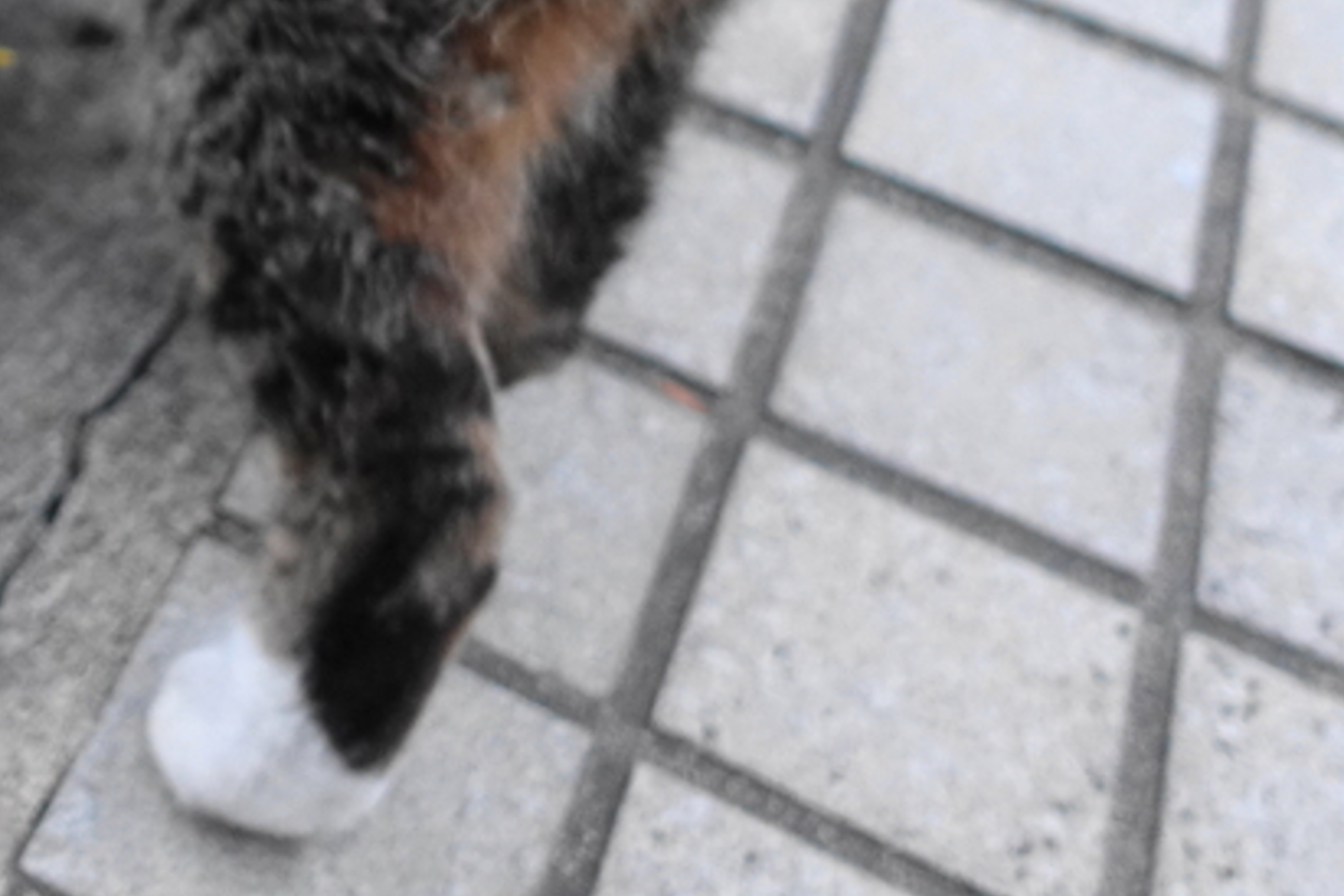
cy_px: -363
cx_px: 0
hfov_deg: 27.2
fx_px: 2613
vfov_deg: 17.8
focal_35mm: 70
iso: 800
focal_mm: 8.8
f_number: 1.8
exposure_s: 1/125
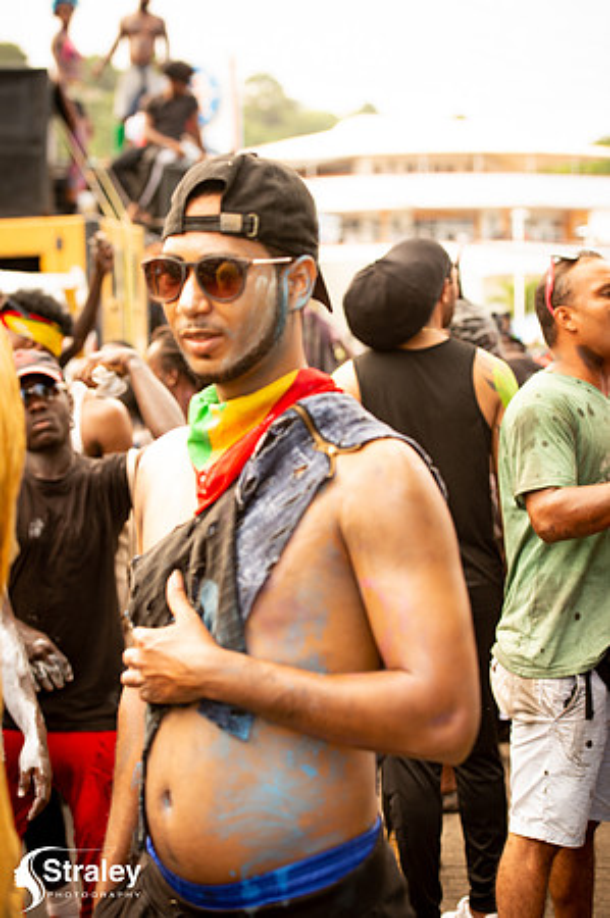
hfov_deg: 19.4
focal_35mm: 70
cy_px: 459
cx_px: 305
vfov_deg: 28.9
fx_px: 1783
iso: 640
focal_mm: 70
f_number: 5
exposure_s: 1/320
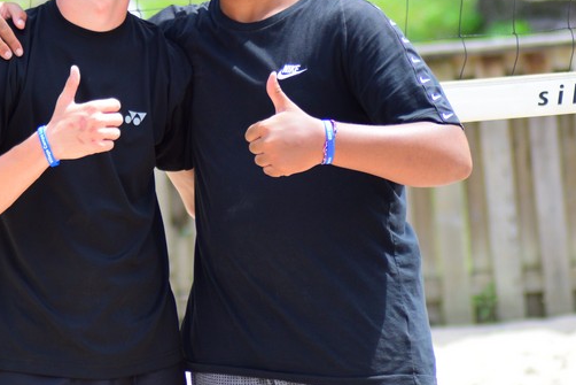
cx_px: 138
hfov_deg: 4.5
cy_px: 44
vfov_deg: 3.0
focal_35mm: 459
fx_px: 7346
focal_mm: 150
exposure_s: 1/1250
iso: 560
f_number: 4.2
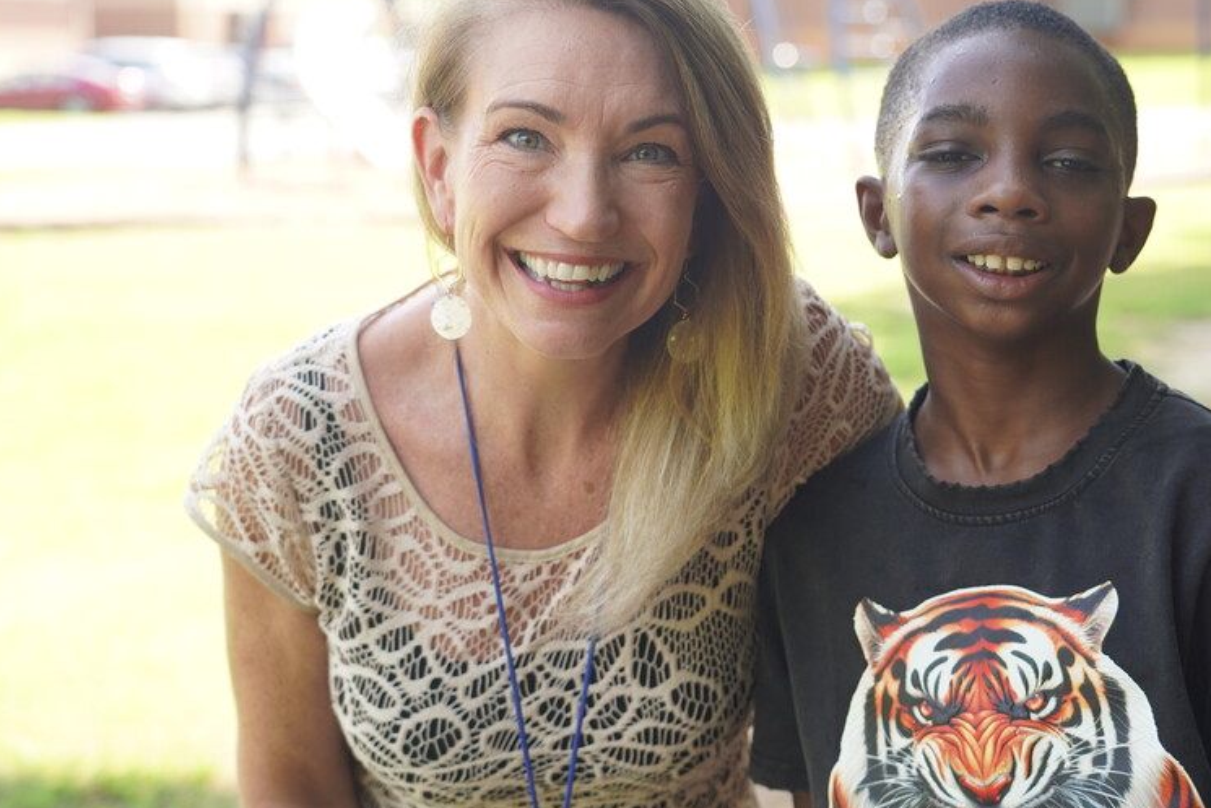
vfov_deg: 17.7
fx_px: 2591
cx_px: 769
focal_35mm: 77
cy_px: 358
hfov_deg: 26.2
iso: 200
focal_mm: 56
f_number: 4
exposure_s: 1/160
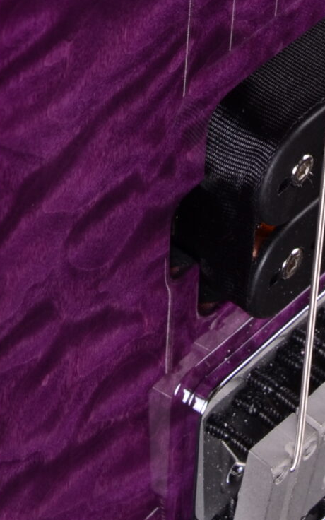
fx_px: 2633
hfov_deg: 7.1
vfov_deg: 10.7
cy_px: -365
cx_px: 125
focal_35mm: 186
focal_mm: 35
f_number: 13
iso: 200
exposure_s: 1/200
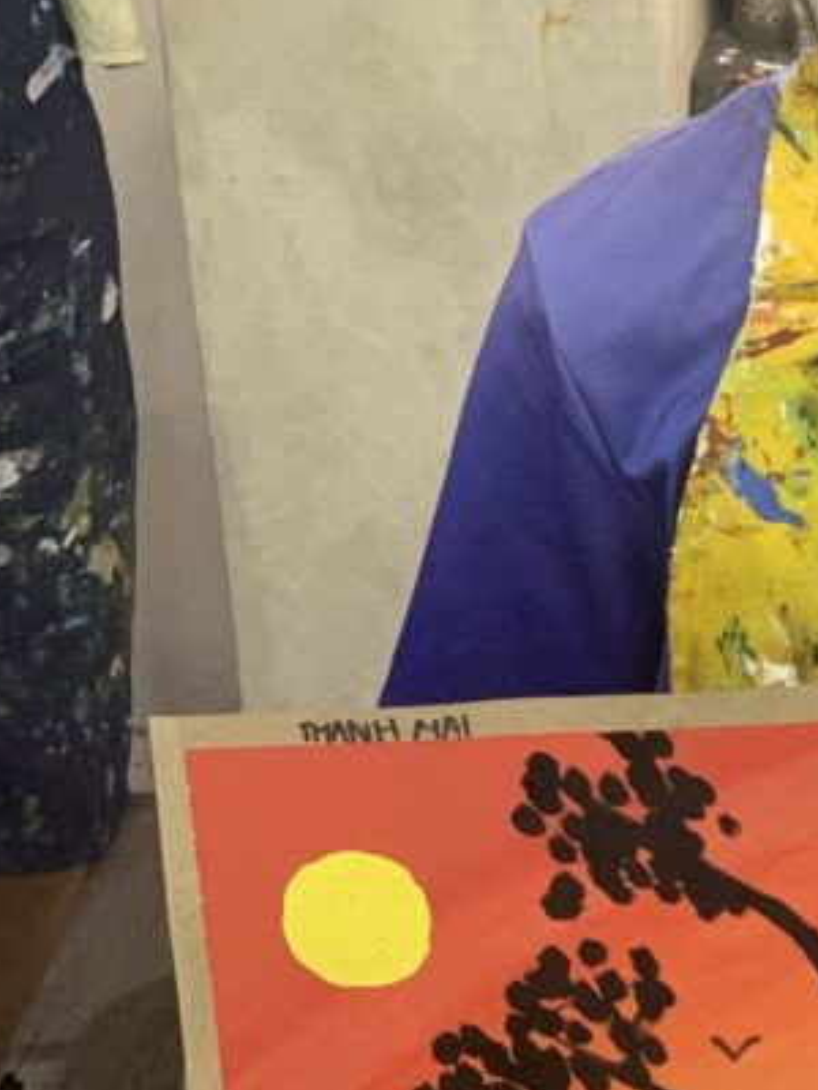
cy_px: 469
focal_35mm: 130
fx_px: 4096
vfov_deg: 15.2
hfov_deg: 11.2
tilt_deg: -21.7
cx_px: 979
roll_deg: +1.7
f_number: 2.4
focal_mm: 6
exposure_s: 1/60
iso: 160
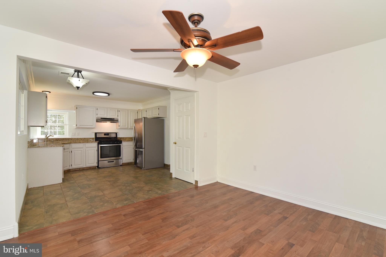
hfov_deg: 96.7
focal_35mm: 16
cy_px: 128
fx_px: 172
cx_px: 193
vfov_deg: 73.8
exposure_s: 1/125
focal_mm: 16
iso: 1000
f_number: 7.1
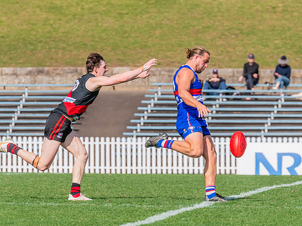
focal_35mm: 579
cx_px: 196
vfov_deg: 2.6
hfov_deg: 3.4
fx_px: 5053
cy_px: 107
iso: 800
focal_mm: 420
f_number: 14
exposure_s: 1/1250
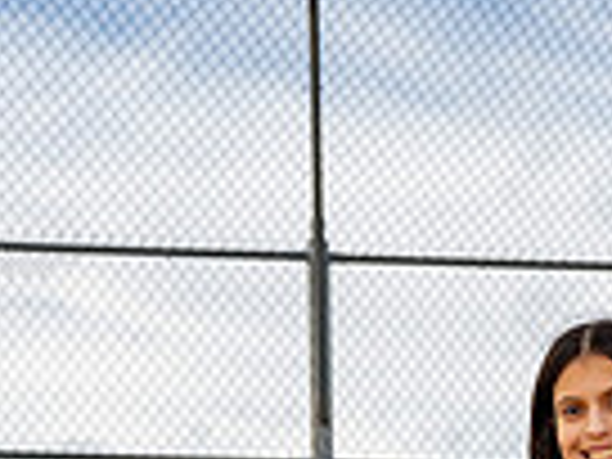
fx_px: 2139
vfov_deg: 10.8
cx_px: 558
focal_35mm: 121
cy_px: 1008
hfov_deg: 16.1
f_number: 4
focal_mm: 38
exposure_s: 1/250
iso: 80
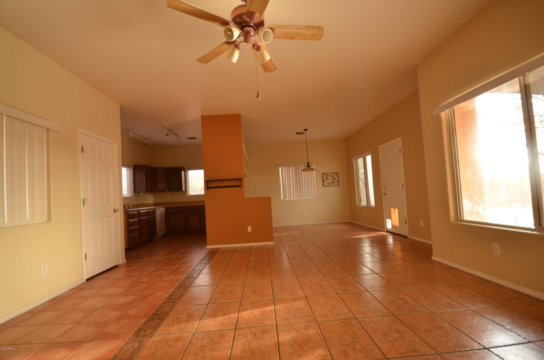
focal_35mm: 15
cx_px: 272
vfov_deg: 77.1
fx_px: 226
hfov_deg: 100.5
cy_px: 180
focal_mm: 10
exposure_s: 1/40
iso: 1000
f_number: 5.6
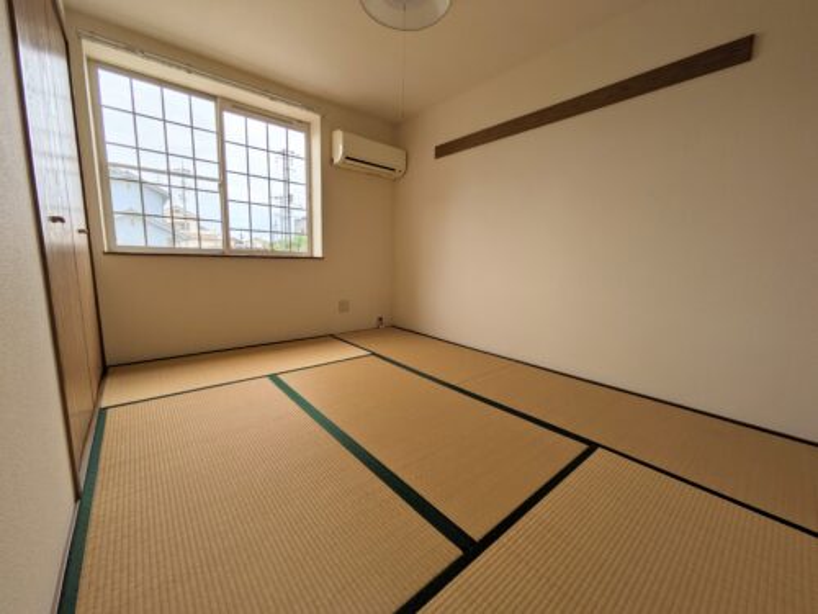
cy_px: 307
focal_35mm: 14
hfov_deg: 102.1
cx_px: 409
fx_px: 331
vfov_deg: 85.7
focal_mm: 1.83
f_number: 2.2
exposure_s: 1/1250
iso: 52
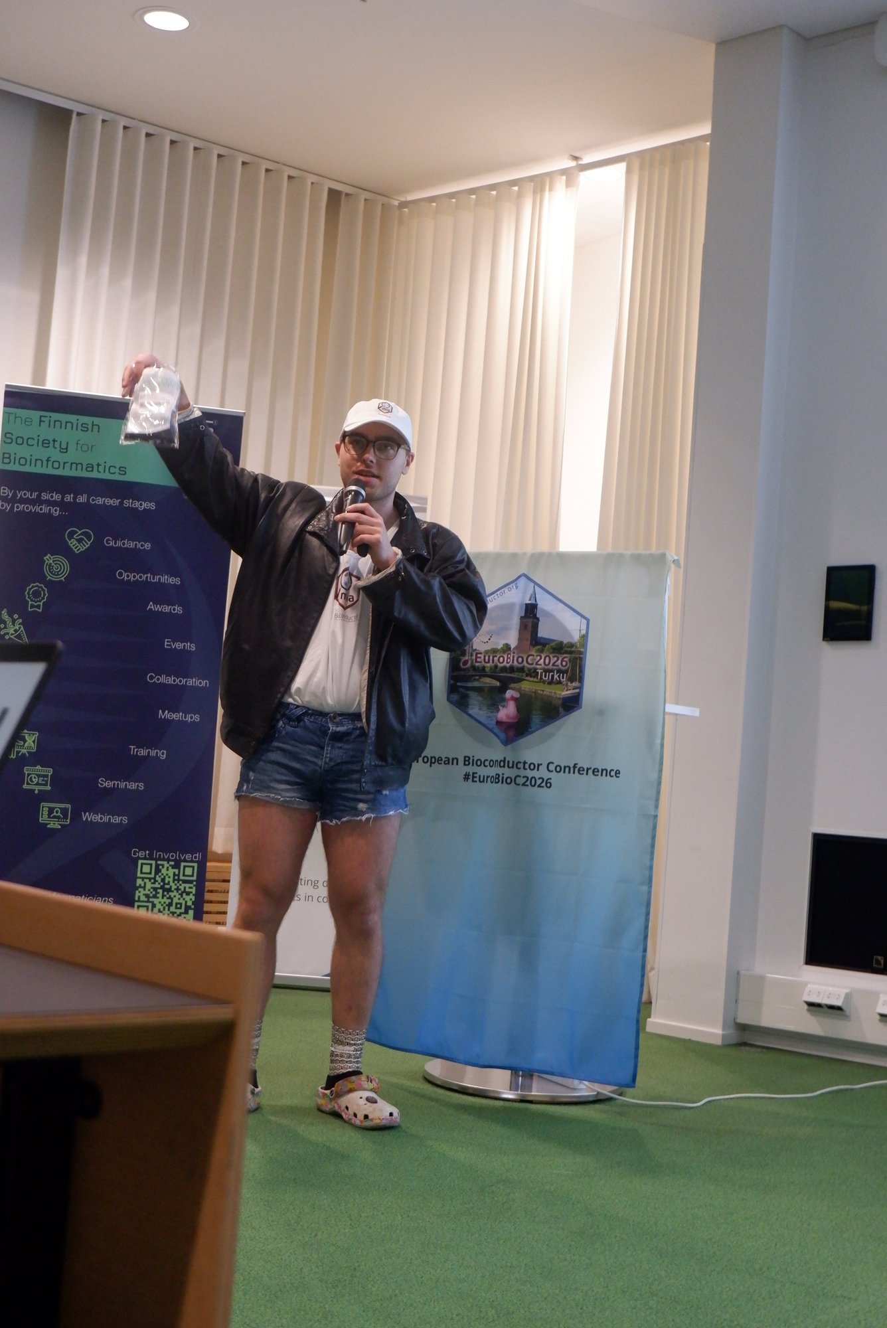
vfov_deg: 43.6
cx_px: 444
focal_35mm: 45
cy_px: 664
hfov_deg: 29.9
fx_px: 1661
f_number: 4.7
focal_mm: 30.5
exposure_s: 1/100
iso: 3200
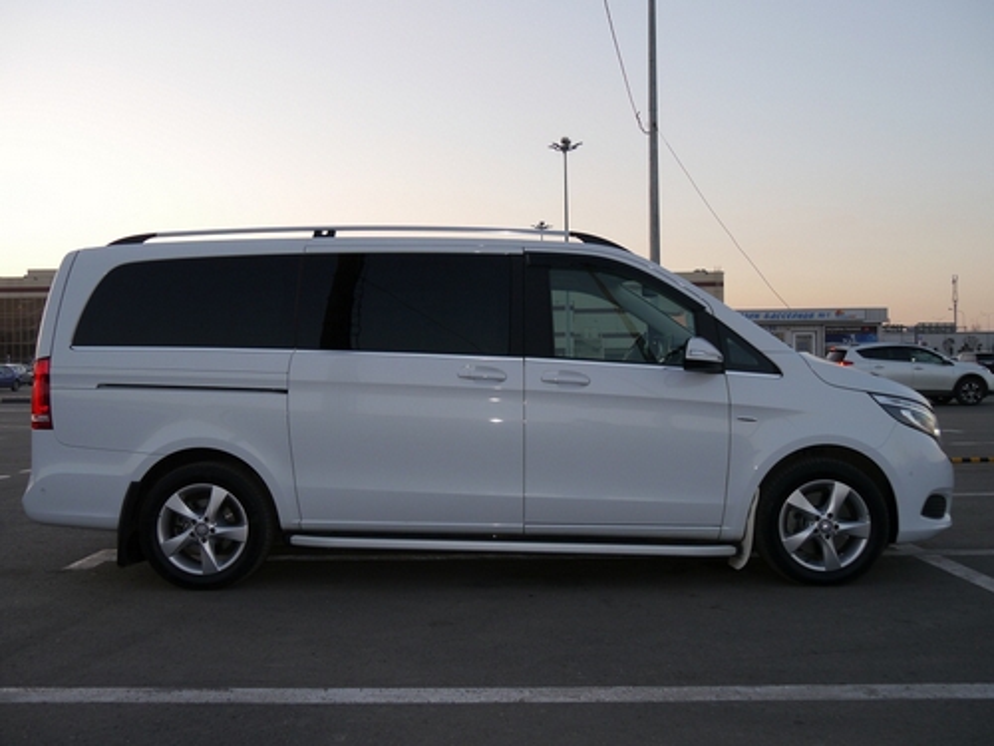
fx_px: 976
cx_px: 497
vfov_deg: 41.8
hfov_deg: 54.0
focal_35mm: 34
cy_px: 373
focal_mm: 17
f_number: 4
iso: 160
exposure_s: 1/125
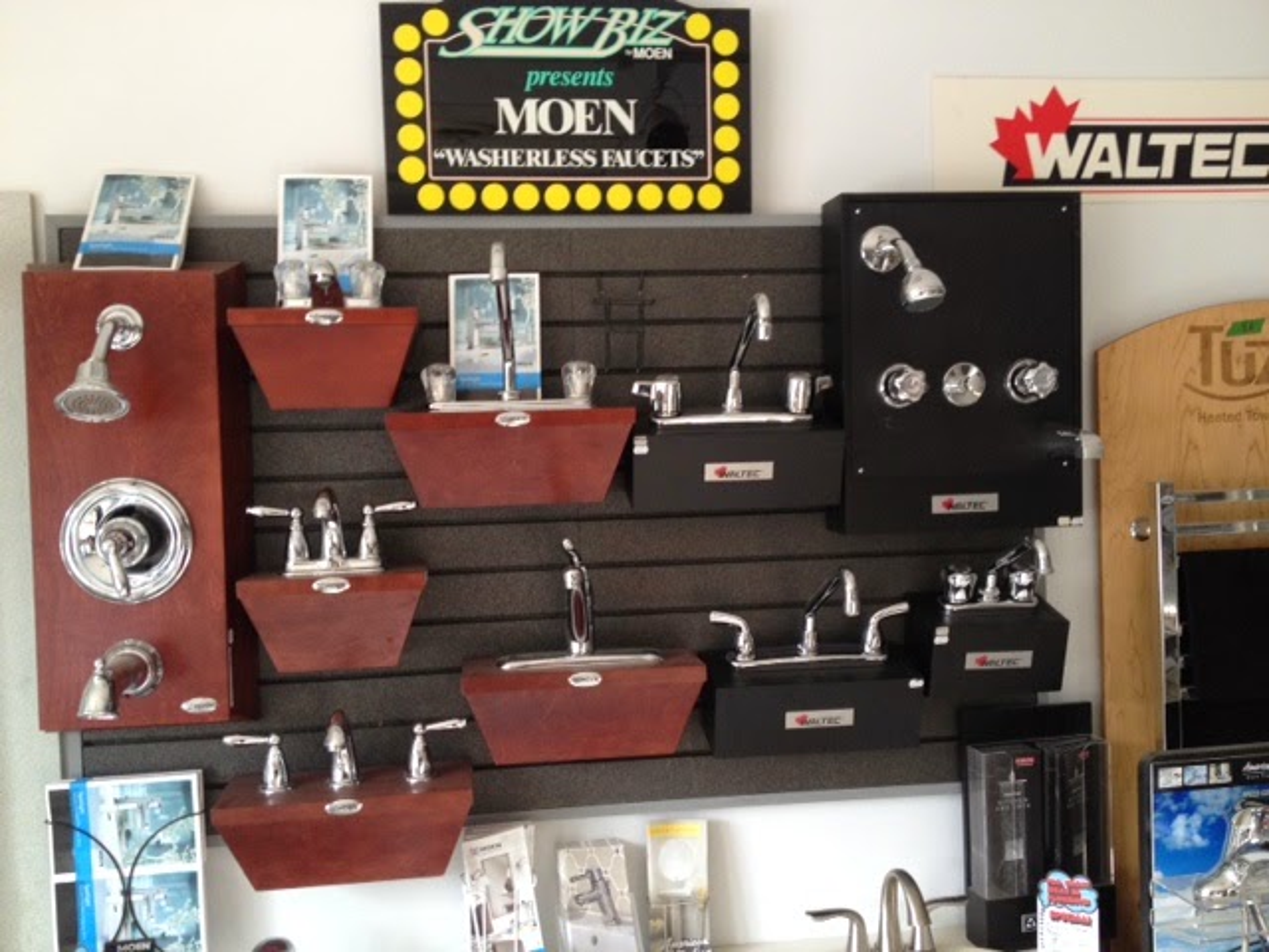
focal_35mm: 35
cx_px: 634
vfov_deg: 40.7
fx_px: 1283
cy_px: 476
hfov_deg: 52.6
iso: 125
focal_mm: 4.28
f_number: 2.4
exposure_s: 1/20
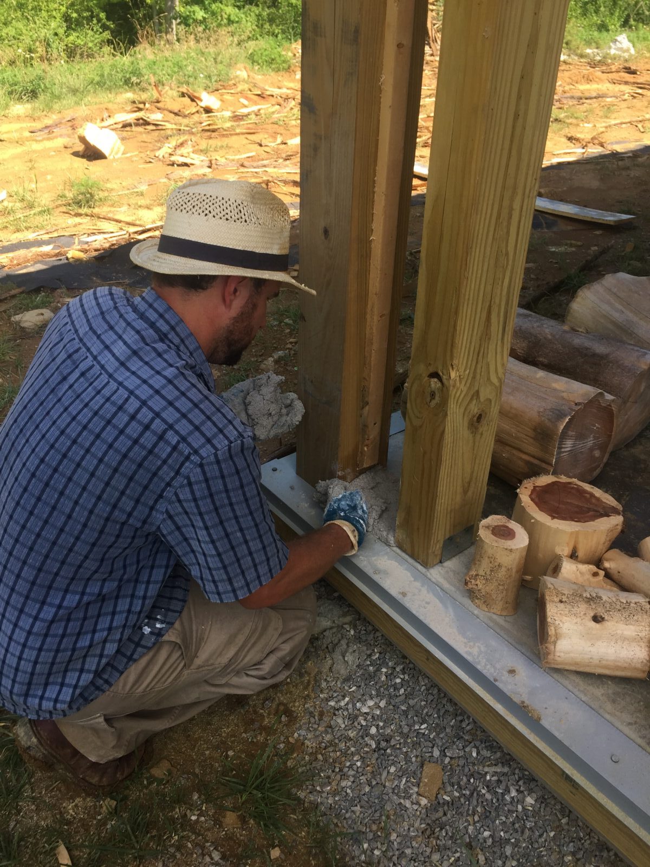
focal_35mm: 29
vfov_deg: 61.7
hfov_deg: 48.2
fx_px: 726
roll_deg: -1.3
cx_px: 325
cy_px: 434
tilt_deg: -31.0
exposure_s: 1/520
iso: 32
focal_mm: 4.15
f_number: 2.2
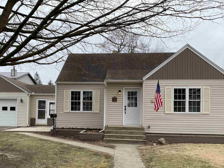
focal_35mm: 34
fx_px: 220
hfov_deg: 53.8
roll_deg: -1.0
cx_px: 97
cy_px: 106
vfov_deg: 41.5
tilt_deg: +0.6
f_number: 1.8
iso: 32
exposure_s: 1/1063
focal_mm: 4.25
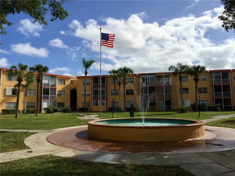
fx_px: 197
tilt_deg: +5.4
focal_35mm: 29
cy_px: 88
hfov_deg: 61.7
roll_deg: -0.5
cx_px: 118
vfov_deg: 48.2
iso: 32
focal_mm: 4.15
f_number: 2.2
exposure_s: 1/4950
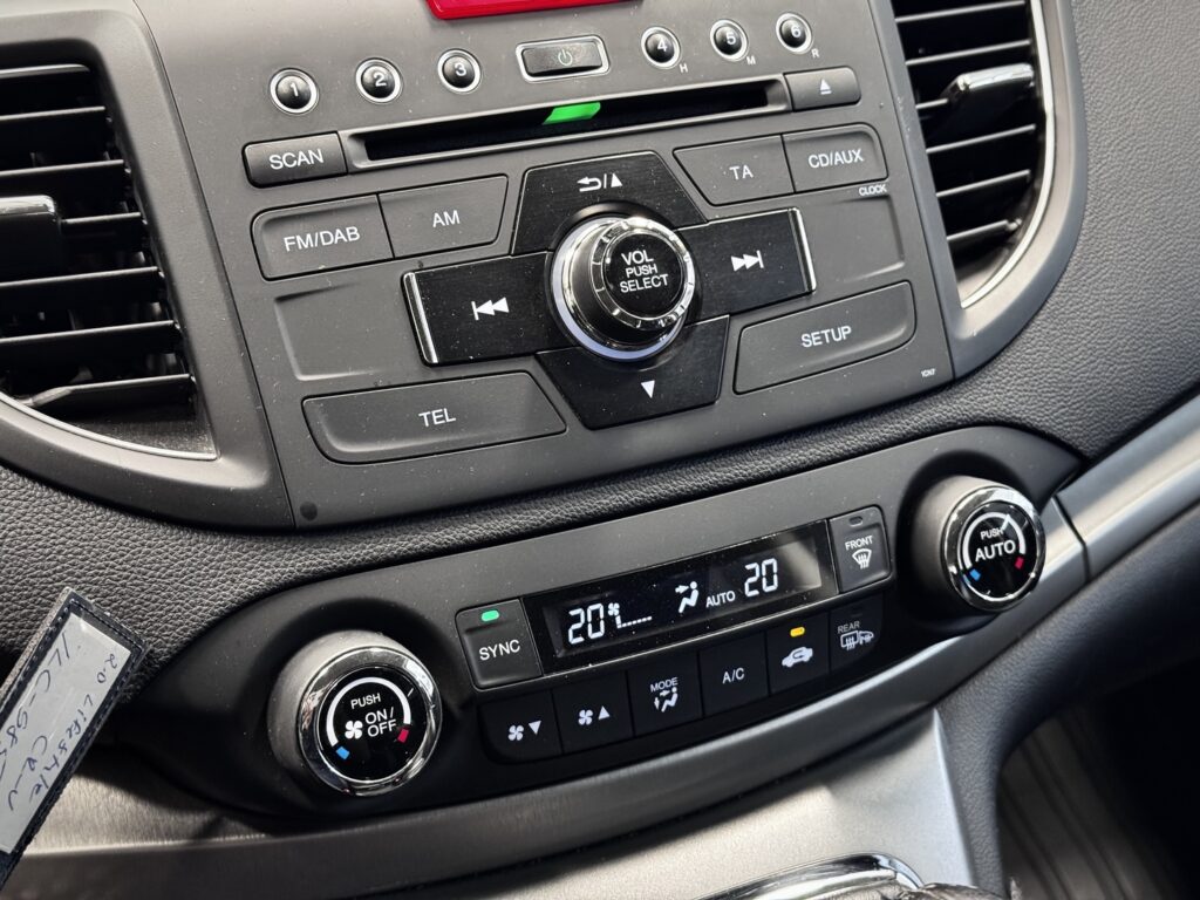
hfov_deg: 39.7
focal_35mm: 48
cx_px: 600
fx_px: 1664
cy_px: 450
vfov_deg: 30.3
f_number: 1.78
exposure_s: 1/25
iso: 400
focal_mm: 6.76
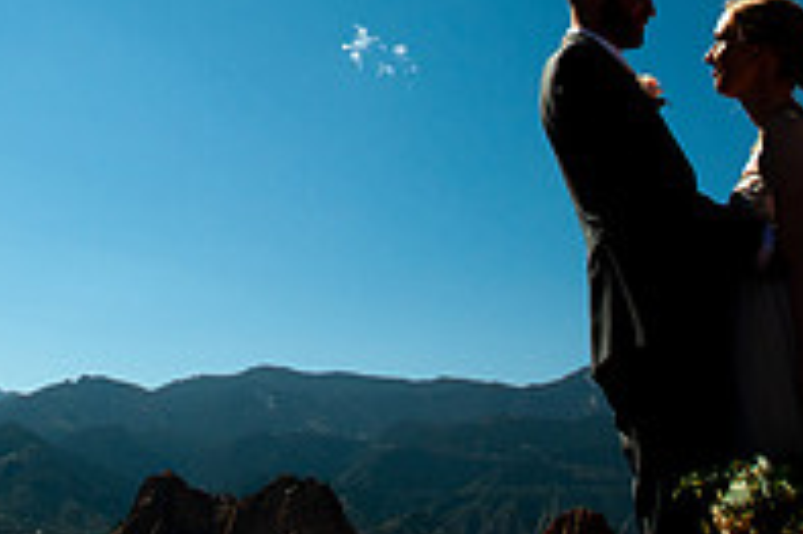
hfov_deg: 39.0
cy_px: -232
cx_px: 245
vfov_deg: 22.7
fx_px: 1114
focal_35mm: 50
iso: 200
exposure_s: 1/2500
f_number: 7.1
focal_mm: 17
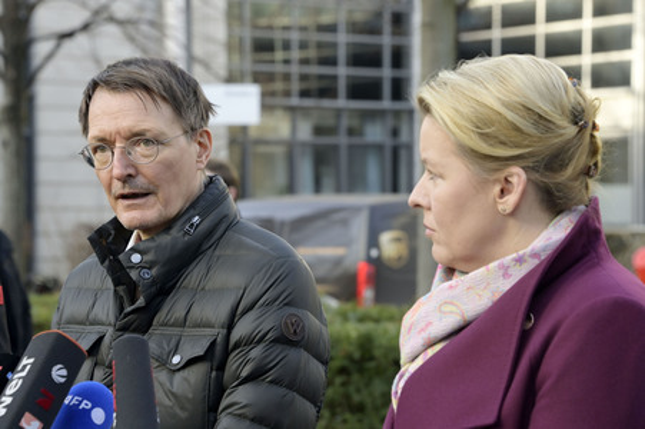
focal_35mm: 125
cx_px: 322
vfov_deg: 11.0
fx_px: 2238
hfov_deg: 16.4
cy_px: 214
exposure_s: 1/400
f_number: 7.1
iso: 2000
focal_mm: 125
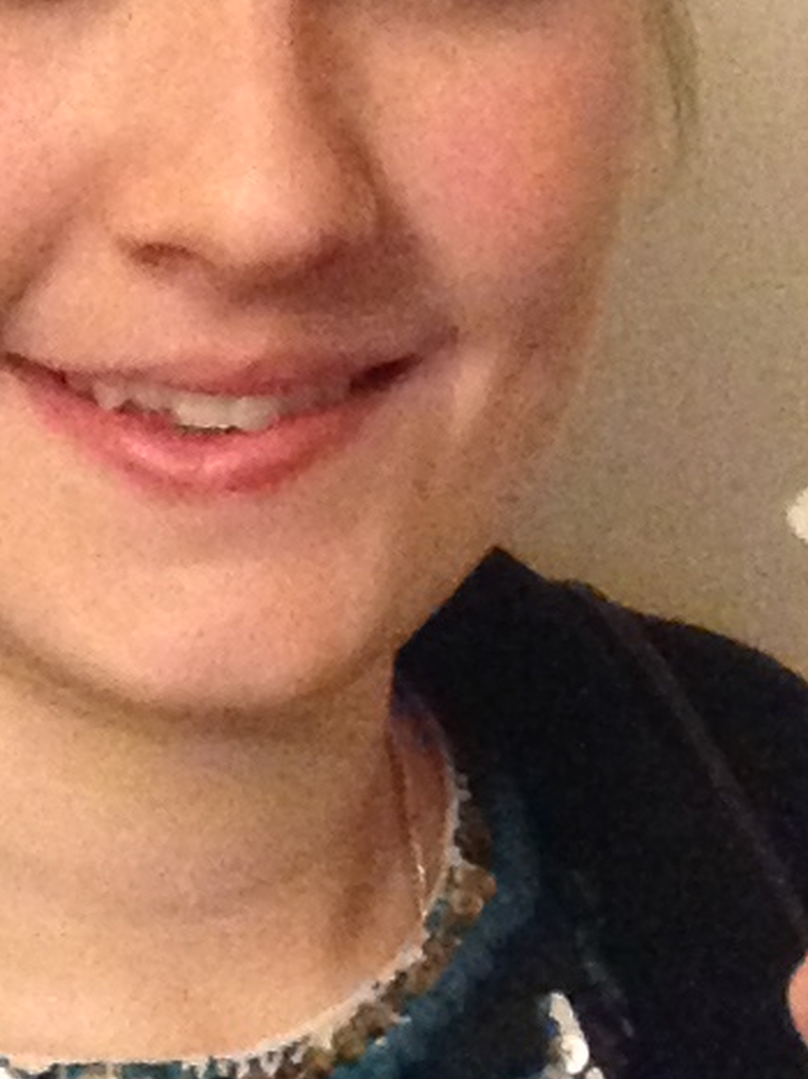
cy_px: 351
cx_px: 372
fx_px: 2989
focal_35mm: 96
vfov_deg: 20.4
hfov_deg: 15.4
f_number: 2.4
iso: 800
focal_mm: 2.18
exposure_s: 1/15
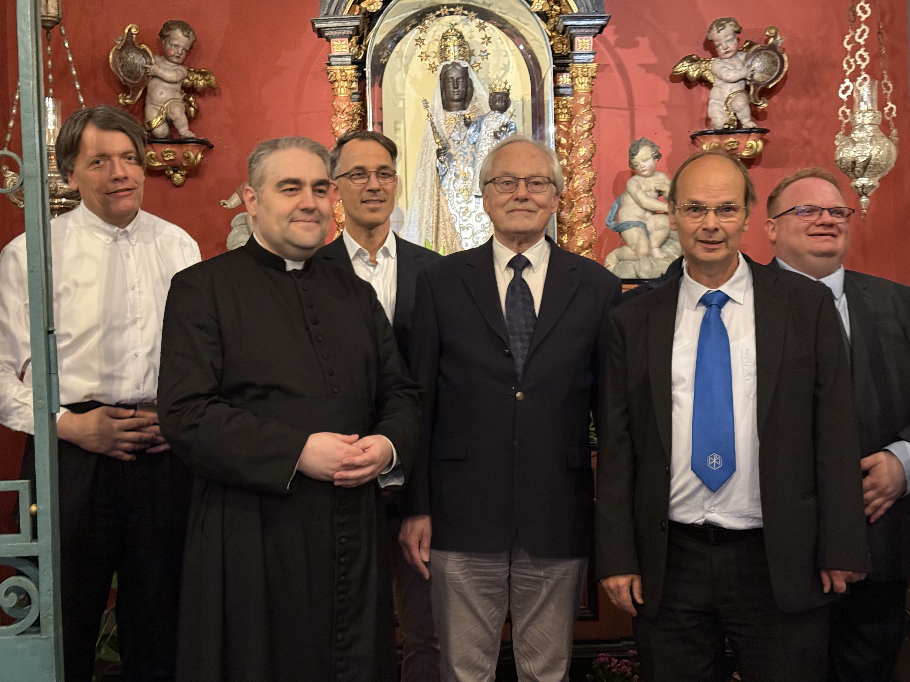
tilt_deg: +0.1
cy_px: 341
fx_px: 1262
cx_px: 455
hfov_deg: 39.7
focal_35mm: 48
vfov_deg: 30.3
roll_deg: +1.6
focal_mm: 6.76
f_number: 1.78
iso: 500
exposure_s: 1/25
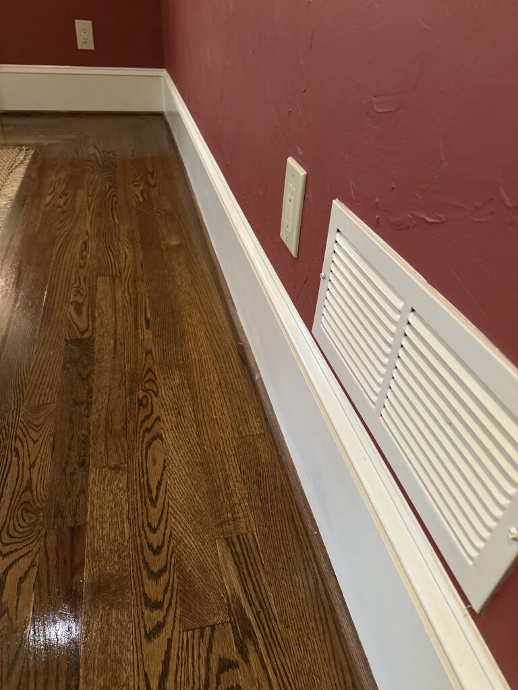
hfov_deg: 56.8
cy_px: 345
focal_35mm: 24
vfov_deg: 71.6
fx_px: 479
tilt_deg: -35.9
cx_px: 259
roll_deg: -3.3
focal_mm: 6.86
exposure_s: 1/40
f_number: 1.78
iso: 800
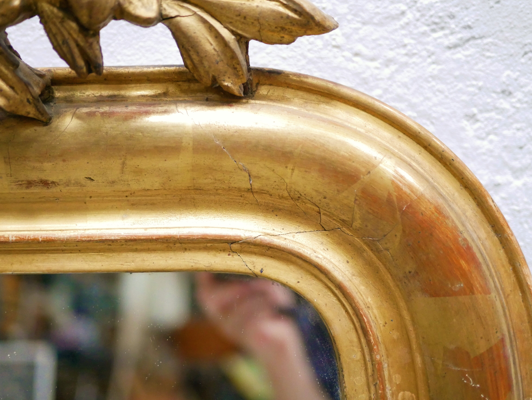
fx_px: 615
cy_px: 200
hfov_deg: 46.8
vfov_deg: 36.0
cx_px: 266
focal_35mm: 40
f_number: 1.7
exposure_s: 1/60
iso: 3200
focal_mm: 20
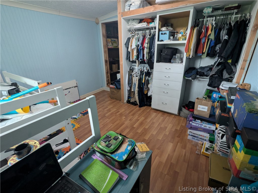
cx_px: 129
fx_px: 119
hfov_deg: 94.5
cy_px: 96
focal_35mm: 16
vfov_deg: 78.1
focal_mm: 2.22
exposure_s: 1/24
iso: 276
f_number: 2.2
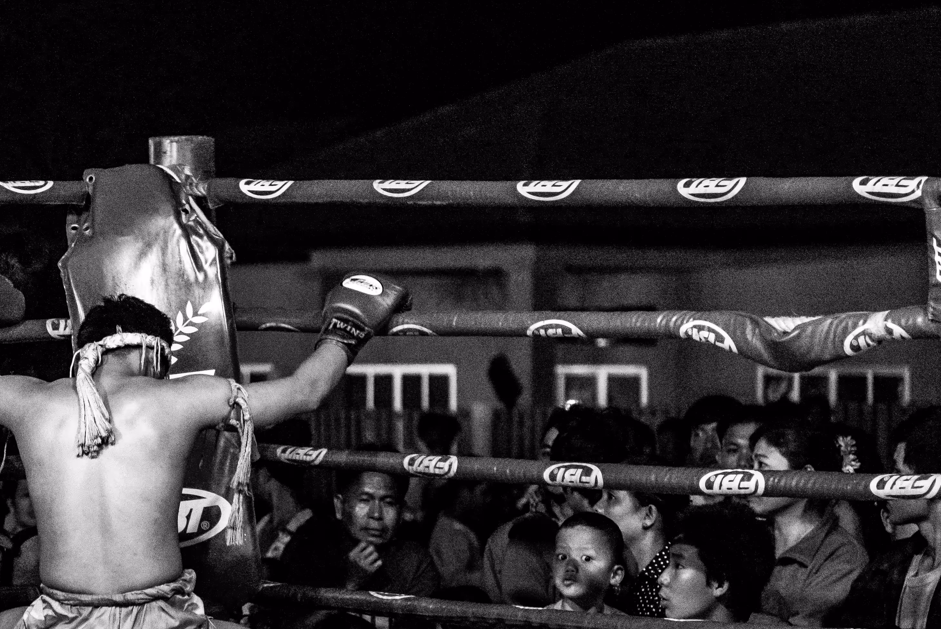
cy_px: 393
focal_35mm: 144
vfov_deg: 9.5
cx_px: 119
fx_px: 3765
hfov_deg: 14.1
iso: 10159
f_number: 2.8
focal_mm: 70
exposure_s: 1/125
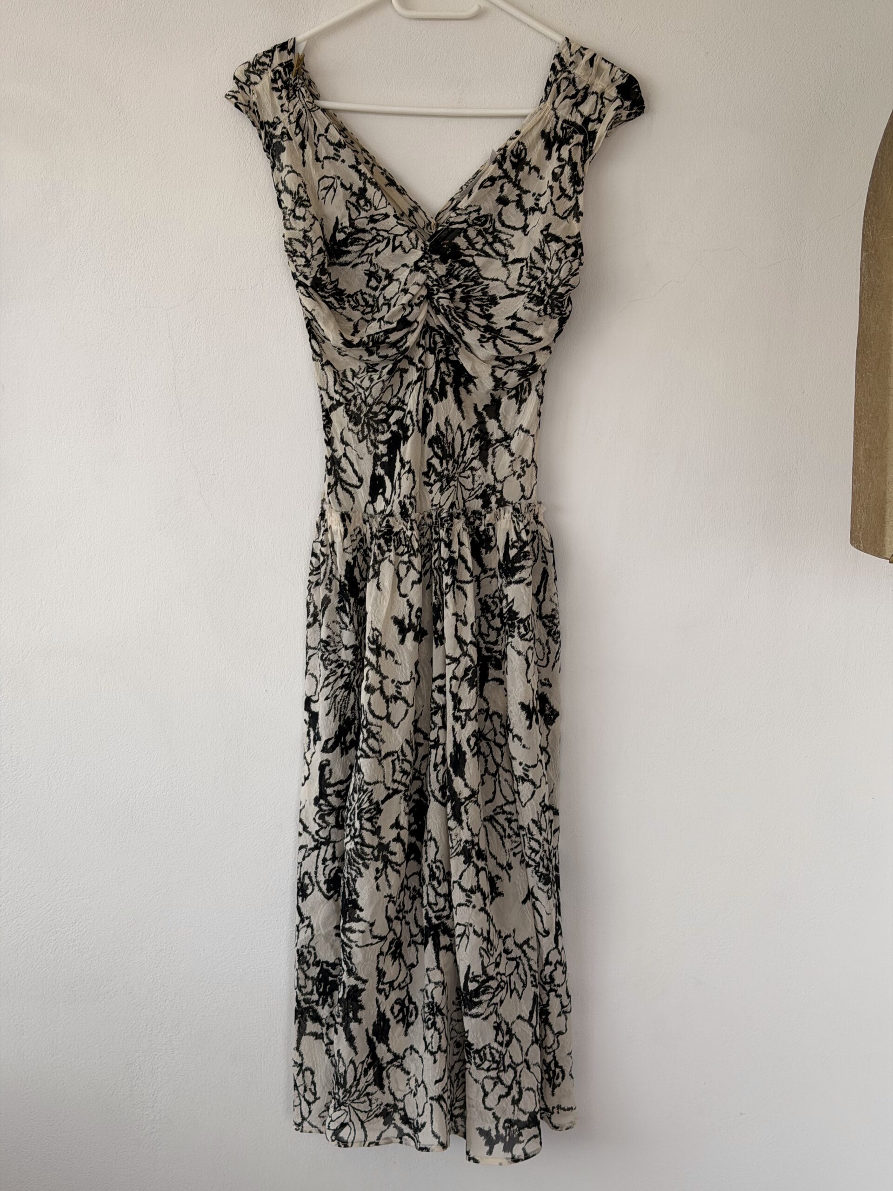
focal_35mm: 48
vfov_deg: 39.7
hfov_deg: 30.3
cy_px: 596
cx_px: 446
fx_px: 1651
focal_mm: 6.76
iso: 64
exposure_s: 1/570
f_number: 1.78
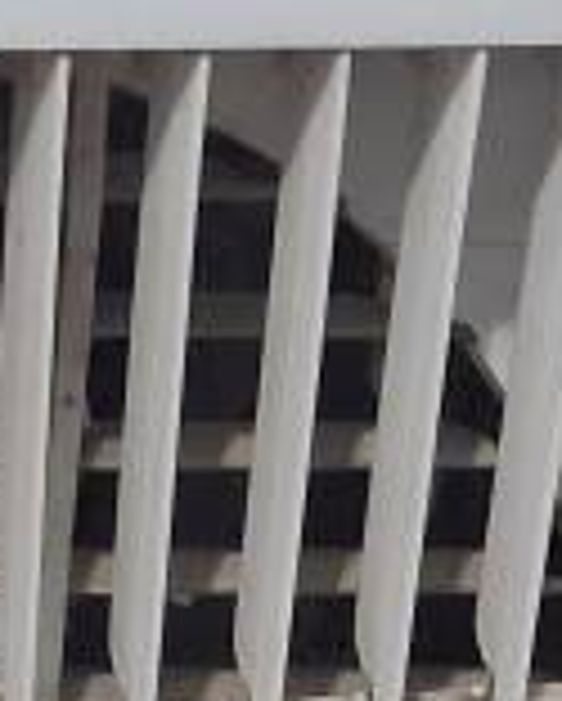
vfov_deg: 11.0
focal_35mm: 156
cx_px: -216
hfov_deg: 9.7
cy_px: 1487
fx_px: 3240
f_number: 1.8
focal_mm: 4.69
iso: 500
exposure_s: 1/25
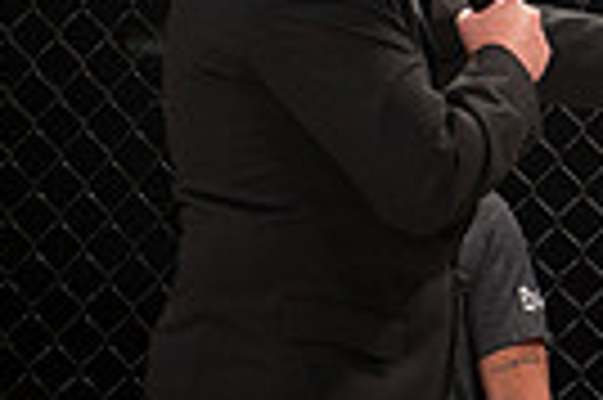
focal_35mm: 319
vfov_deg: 4.3
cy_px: 198
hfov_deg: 6.4
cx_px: 958
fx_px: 5337
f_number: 4
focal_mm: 70
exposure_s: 1/500
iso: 1600
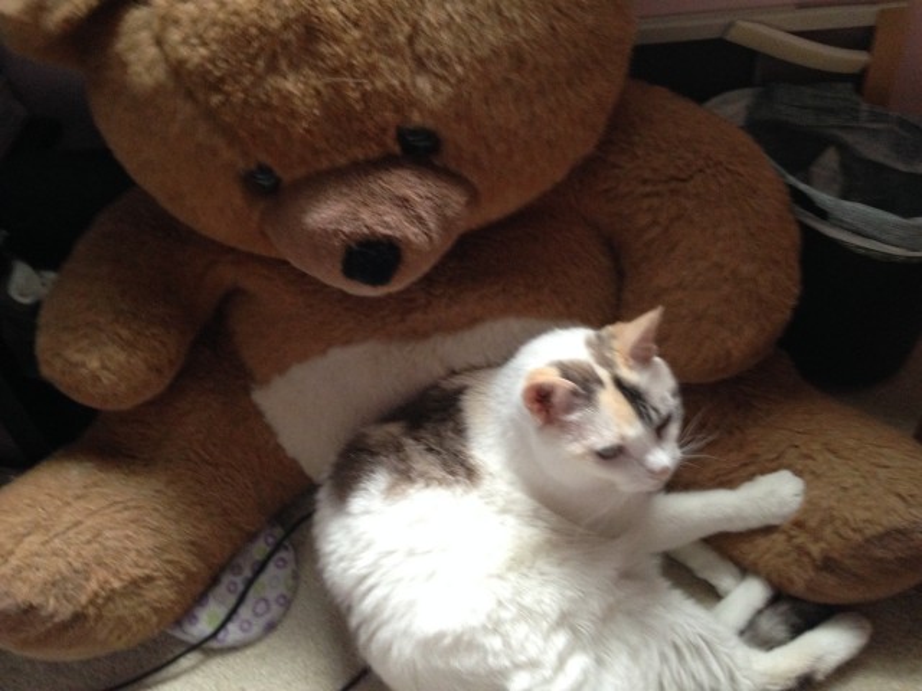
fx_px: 879
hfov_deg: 55.4
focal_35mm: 33
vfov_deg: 42.9
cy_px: 346
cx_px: 461
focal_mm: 4.12
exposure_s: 1/20
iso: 320
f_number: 2.4
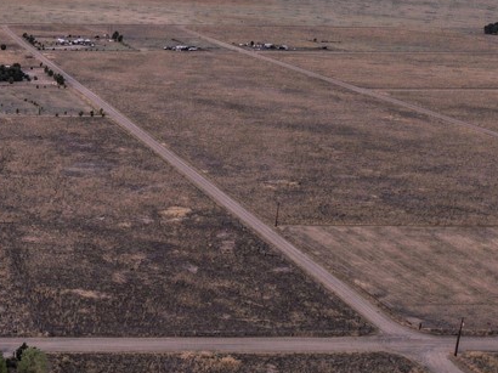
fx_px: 863
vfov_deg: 24.4
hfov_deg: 27.8
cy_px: 205
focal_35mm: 60
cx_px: -114
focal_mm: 12.3
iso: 100
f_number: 2.8
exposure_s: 1/30
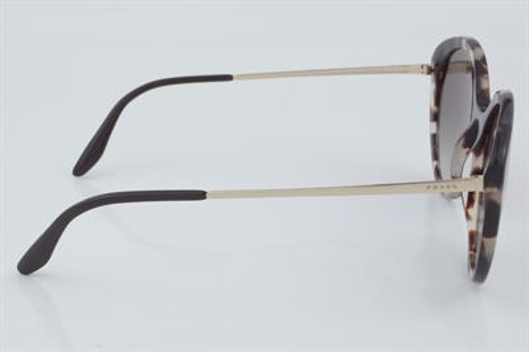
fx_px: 1211
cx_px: 264
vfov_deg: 16.5
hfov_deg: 24.6
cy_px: 176
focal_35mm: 82
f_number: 32
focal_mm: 55
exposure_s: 1/4
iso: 100
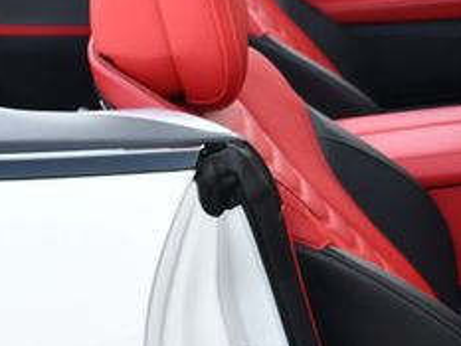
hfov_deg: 19.4
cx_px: 564
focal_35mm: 95
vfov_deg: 15.6
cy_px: 178
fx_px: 1266
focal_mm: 18
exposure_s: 1/250
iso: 400
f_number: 4
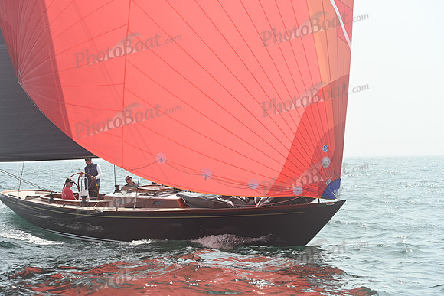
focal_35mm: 85
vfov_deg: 16.1
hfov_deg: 23.9
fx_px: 1049
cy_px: 148
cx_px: 222
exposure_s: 1/1250
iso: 320
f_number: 6.3
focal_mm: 85
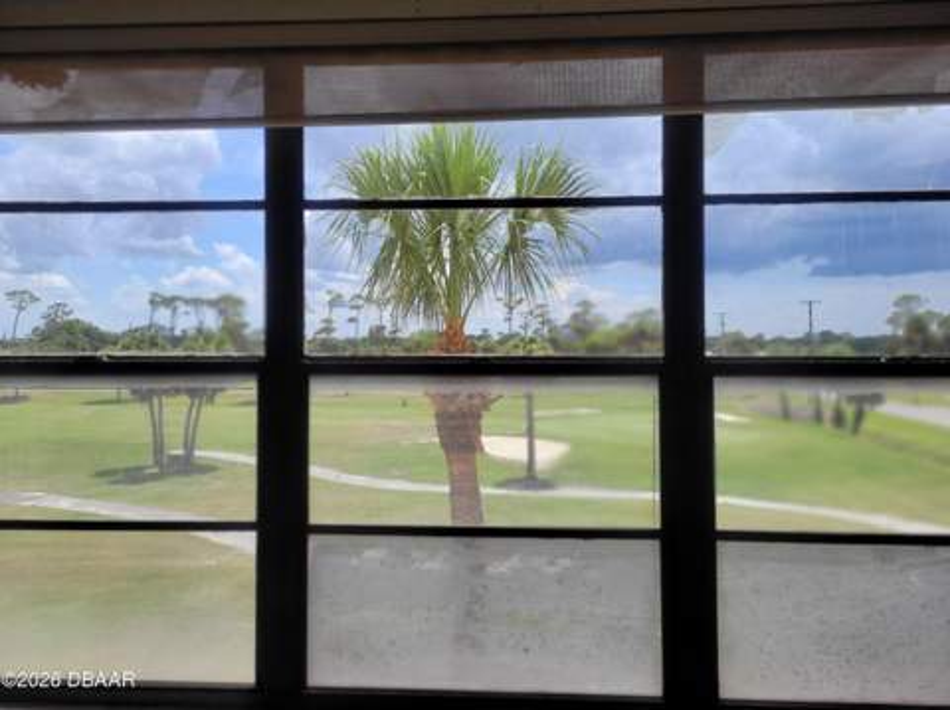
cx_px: 475
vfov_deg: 53.0
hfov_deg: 67.4
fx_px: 713
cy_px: 355
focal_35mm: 26
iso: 40
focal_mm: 5.4
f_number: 1.8
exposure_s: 1/1493
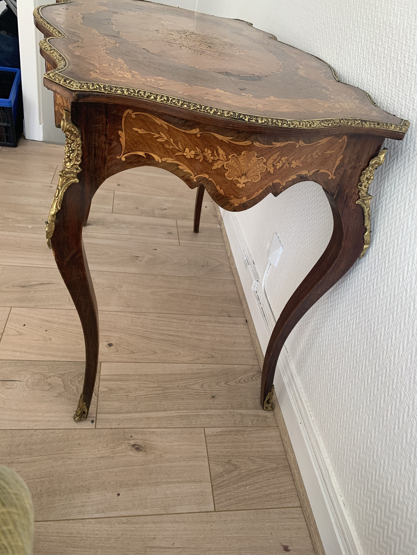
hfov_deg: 53.1
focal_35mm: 26
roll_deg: -14.4
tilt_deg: -35.9
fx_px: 418
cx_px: 208
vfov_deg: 67.3
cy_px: 278
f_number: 1.8
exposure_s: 1/97
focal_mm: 4.25
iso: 100
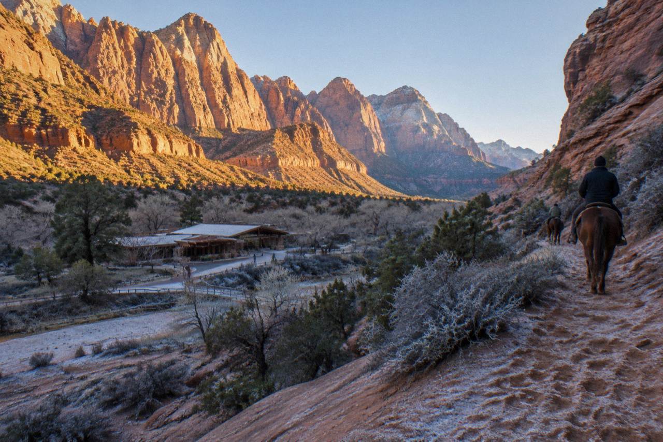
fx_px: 644
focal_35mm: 35
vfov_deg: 37.8
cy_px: 221
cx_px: 332
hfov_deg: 54.4
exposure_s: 1/1250
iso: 500
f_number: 5
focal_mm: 35
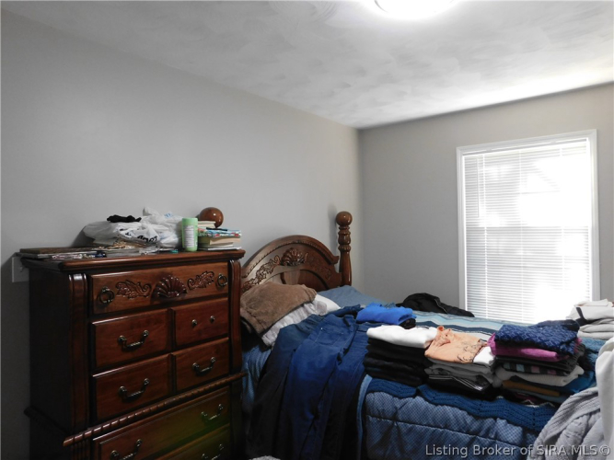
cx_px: 307
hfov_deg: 73.9
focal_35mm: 23
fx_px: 408
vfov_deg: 58.9
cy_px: 230
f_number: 3
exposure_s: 1/30
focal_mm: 4
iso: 320
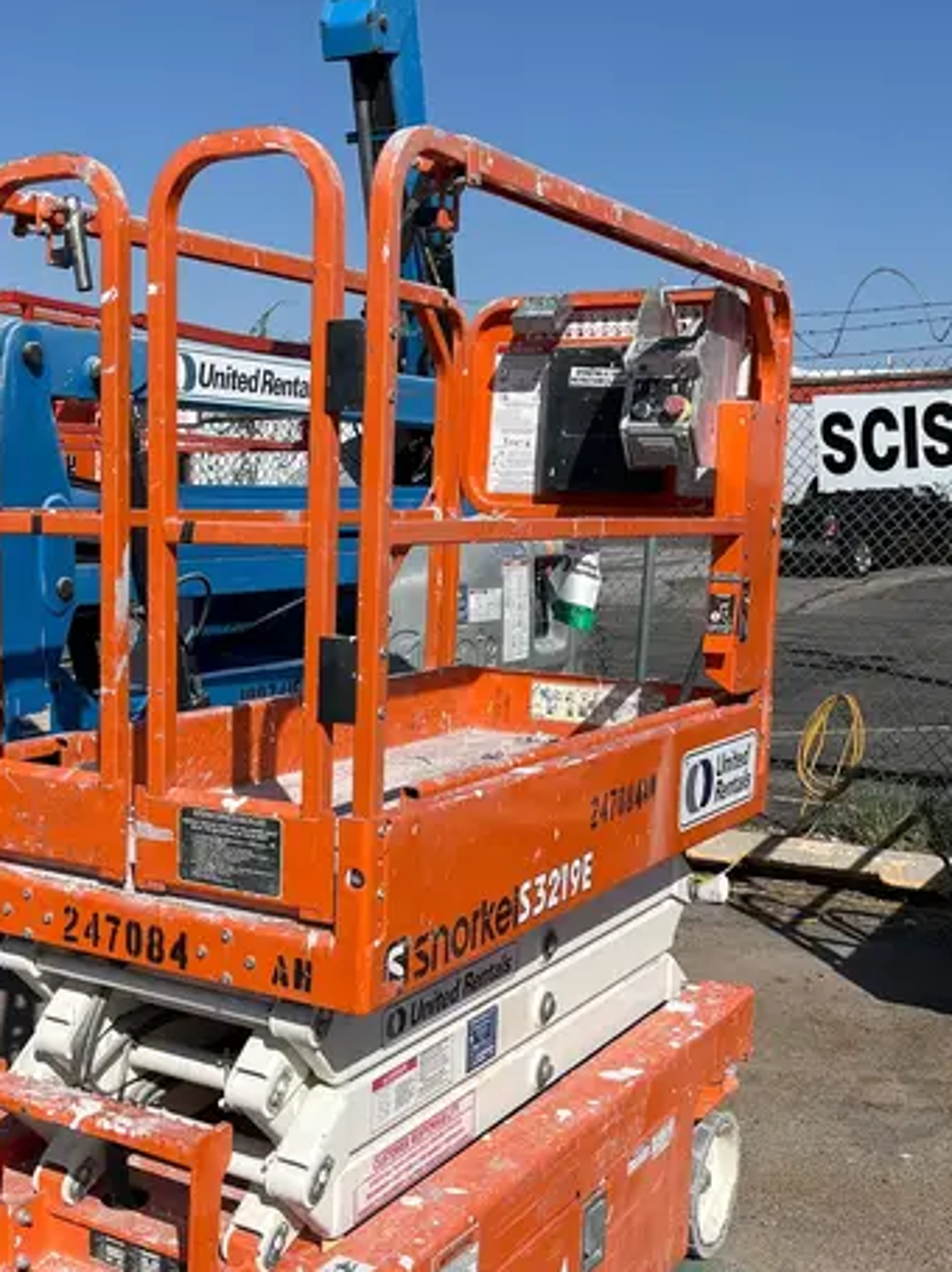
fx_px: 1542
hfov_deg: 33.8
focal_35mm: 42
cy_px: 685
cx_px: 263
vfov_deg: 44.8
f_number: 1.6
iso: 50
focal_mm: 5.1
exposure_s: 1/6173
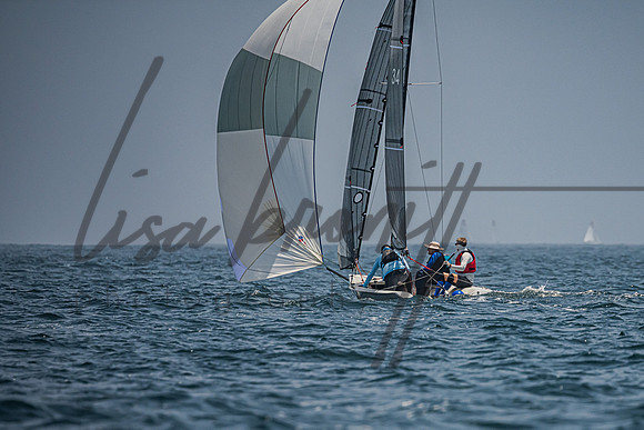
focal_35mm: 548
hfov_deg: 3.8
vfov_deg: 2.5
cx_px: 418
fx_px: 9800
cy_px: 289
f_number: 6.3
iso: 400
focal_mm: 400
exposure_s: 1/5000
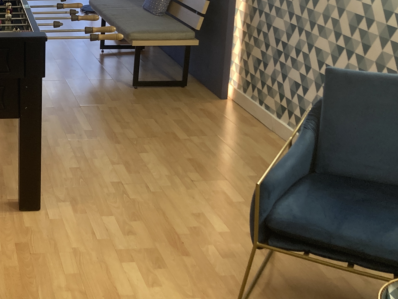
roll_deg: +0.4
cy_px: 67
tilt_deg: -15.1
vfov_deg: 24.5
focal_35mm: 59
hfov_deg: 30.7
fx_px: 678
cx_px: 13
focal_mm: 3.99
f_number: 1.8
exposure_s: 1/50
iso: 100
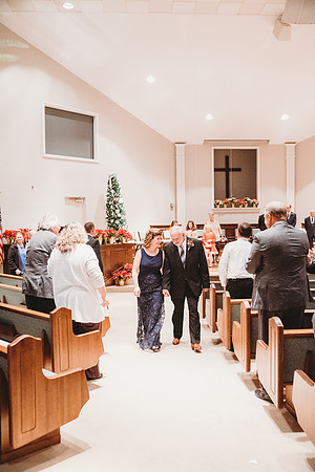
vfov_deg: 60.3
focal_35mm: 31
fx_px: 407
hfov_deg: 42.3
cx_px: 158
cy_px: 236
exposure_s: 1/200
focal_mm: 31
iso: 8000
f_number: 4
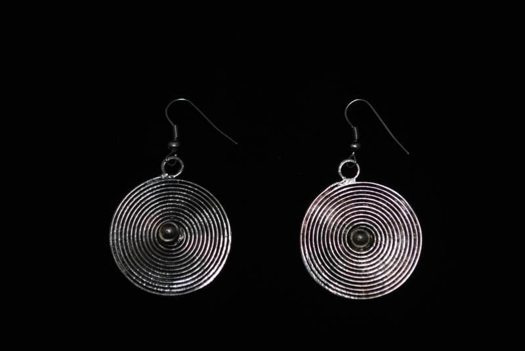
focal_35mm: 82
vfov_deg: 16.6
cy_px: 176
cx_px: 262
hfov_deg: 24.6
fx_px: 1204
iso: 200
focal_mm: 55
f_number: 5.6
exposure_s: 1/60
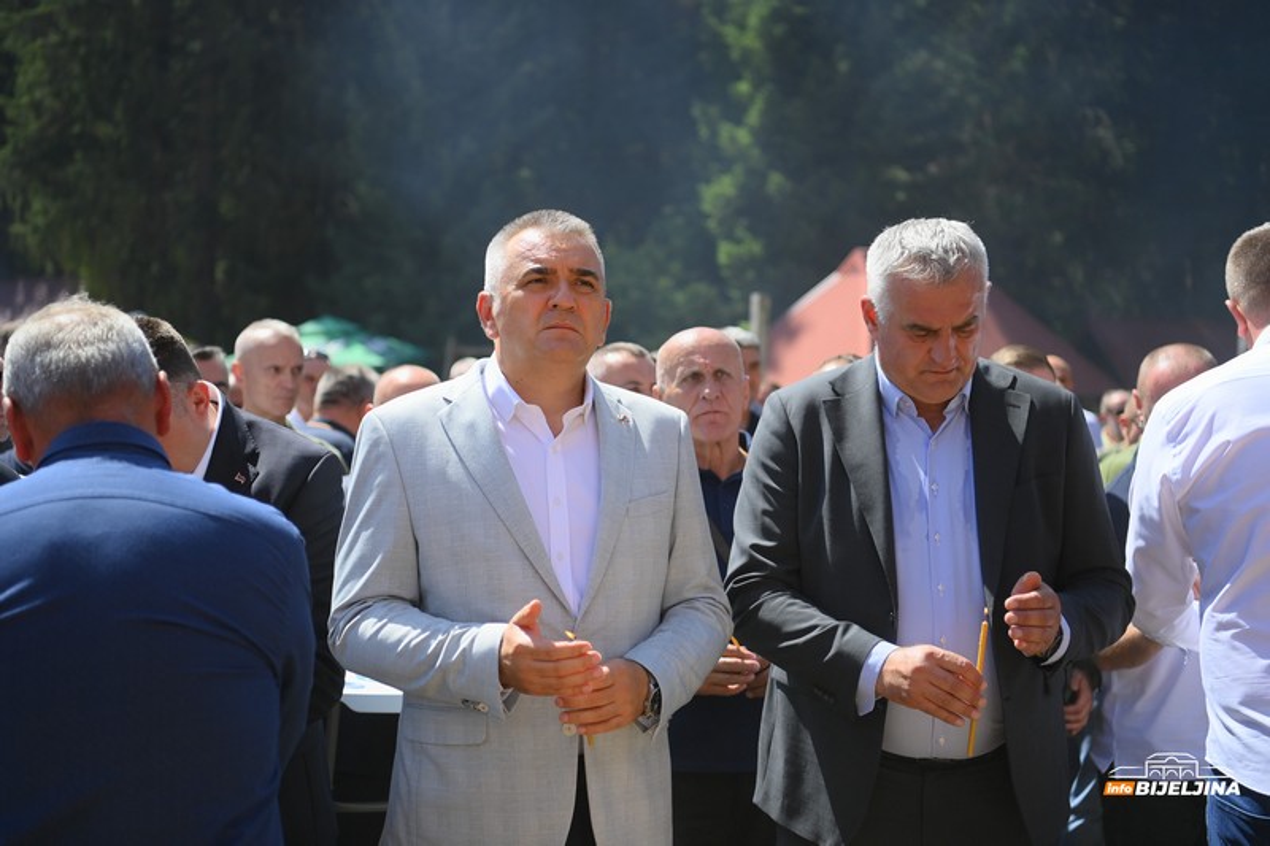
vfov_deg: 27.0
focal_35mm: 50
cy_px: 423
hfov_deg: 39.6
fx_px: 1763
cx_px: 635
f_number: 2.8
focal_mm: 50
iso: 250
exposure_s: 1/3200
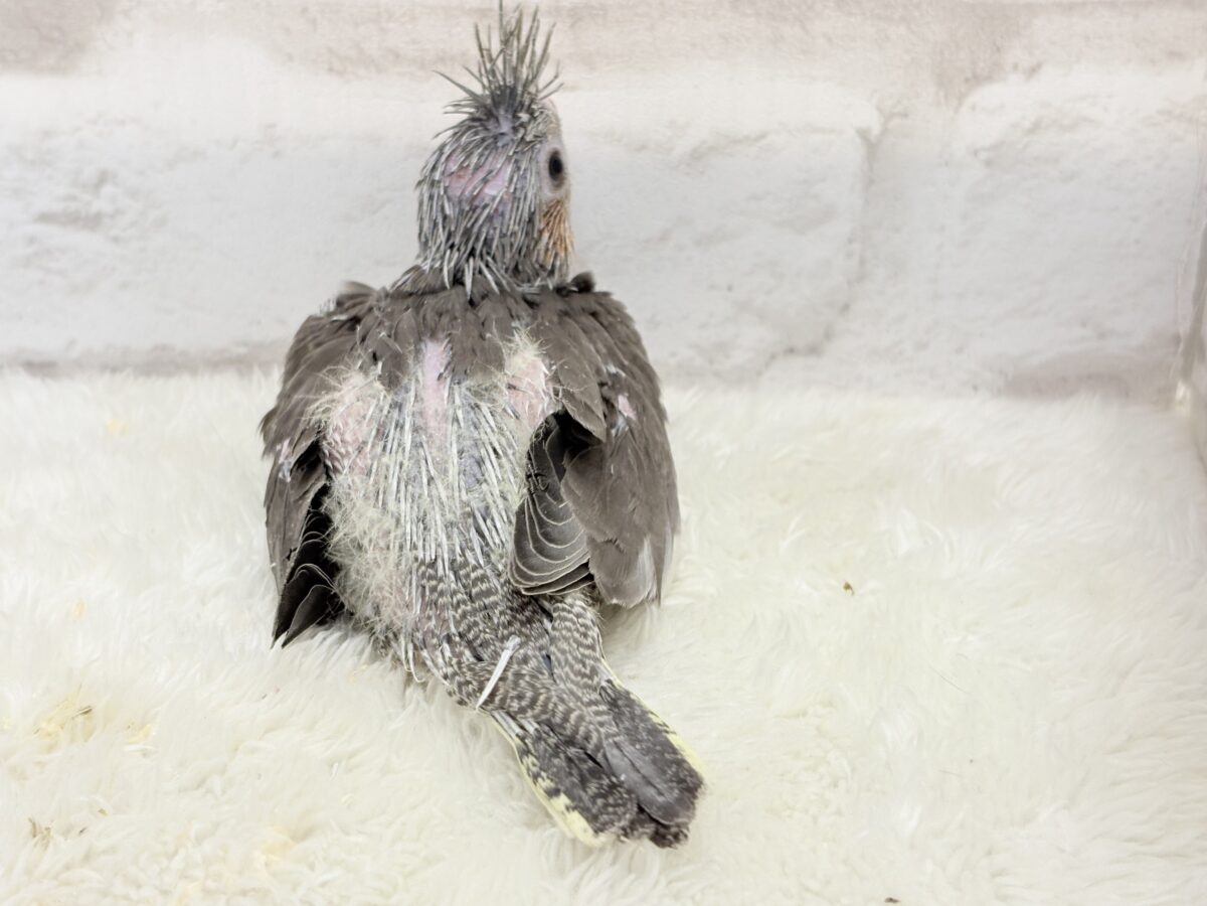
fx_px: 1813
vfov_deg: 28.0
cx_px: 604
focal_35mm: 52
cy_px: 453
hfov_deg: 36.8
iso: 50
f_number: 1.6
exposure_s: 1/50
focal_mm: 5.96
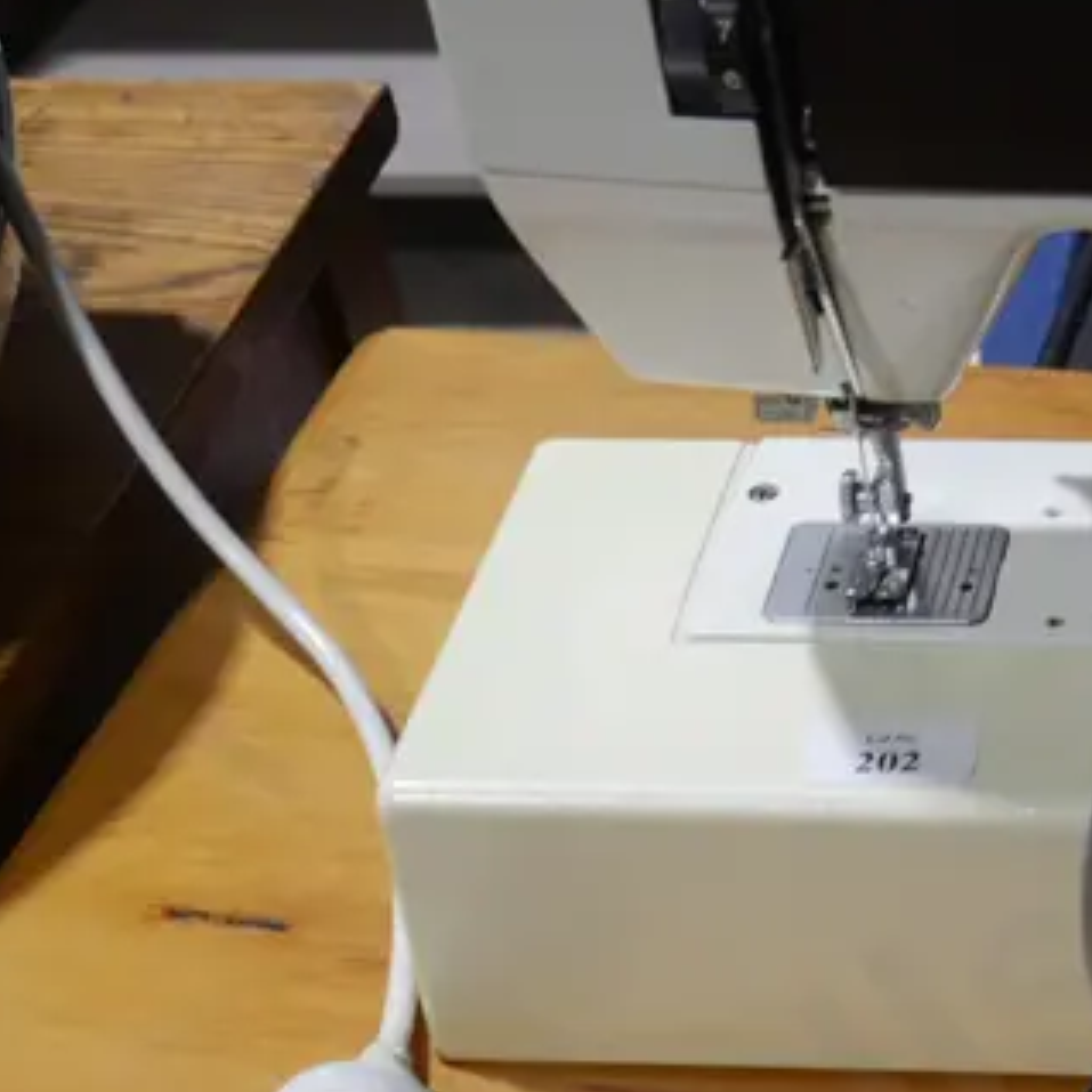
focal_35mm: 85
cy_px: 774
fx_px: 3034
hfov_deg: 19.2
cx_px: 1338
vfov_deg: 20.3
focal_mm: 15
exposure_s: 1/80
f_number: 3.6
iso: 200
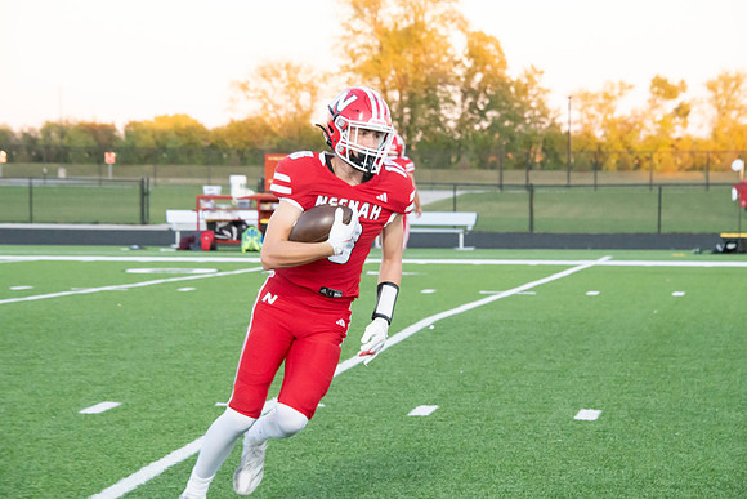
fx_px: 3009
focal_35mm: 145
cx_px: 374
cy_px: 250
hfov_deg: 14.2
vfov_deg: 9.5
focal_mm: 145
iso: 8000
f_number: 9
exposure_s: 1/400
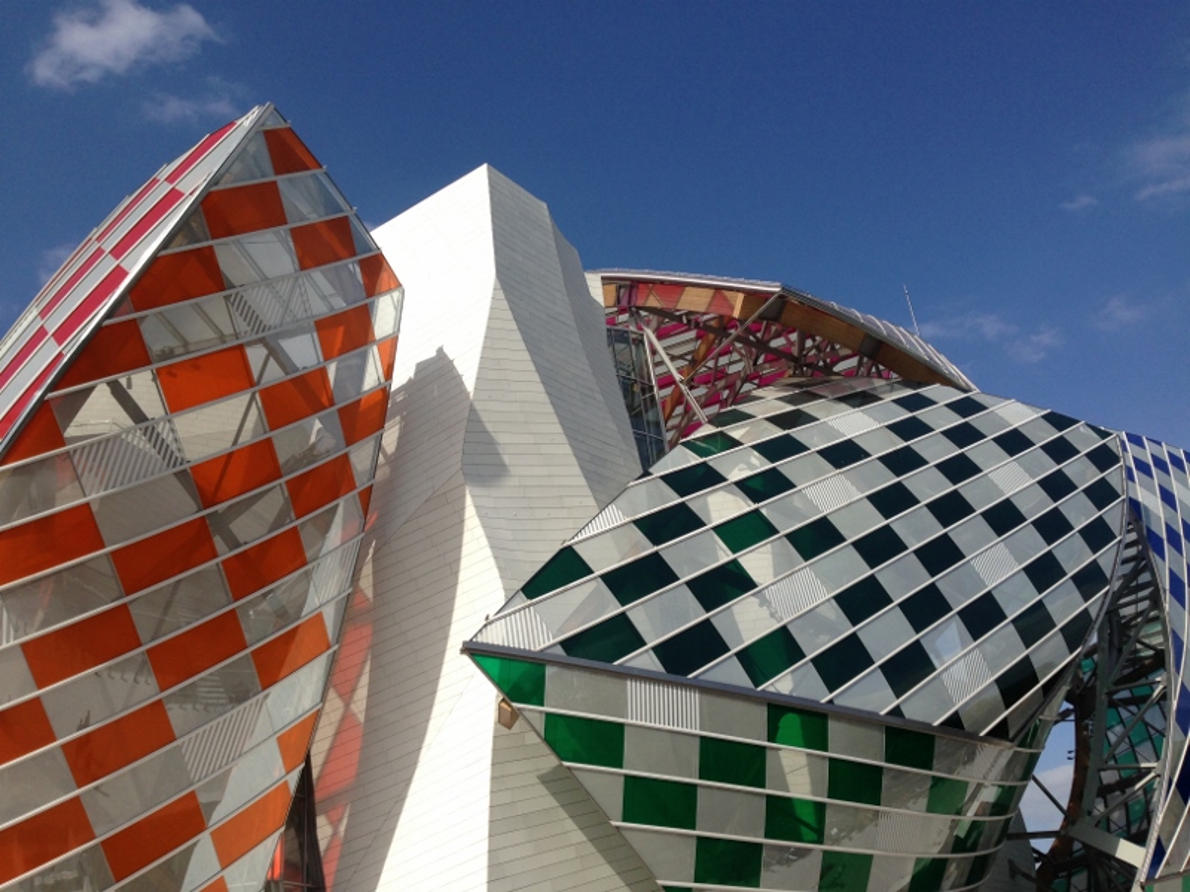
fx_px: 1134
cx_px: 595
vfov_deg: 42.9
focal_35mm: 33
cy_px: 446
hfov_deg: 55.4
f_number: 2.4
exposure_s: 1/2262
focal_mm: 4.13
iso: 50
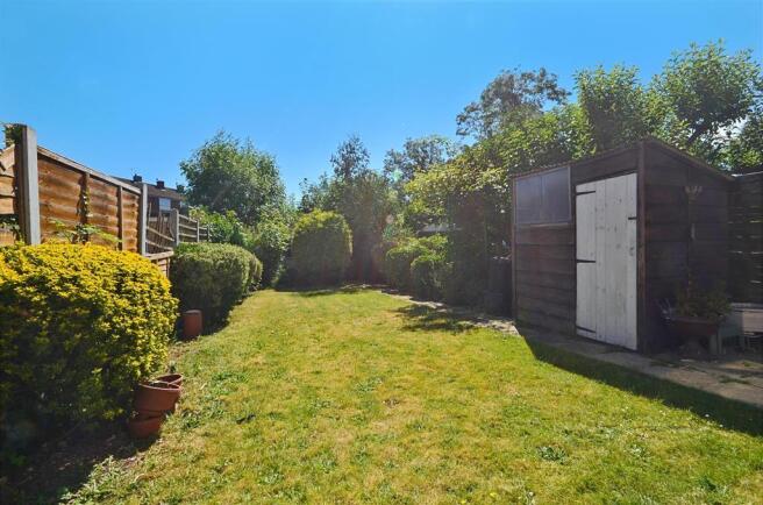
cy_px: 252
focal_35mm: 17
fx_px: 365
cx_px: 382
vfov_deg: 69.4
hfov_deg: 92.6
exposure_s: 1/160
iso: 200
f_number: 16
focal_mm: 11.5
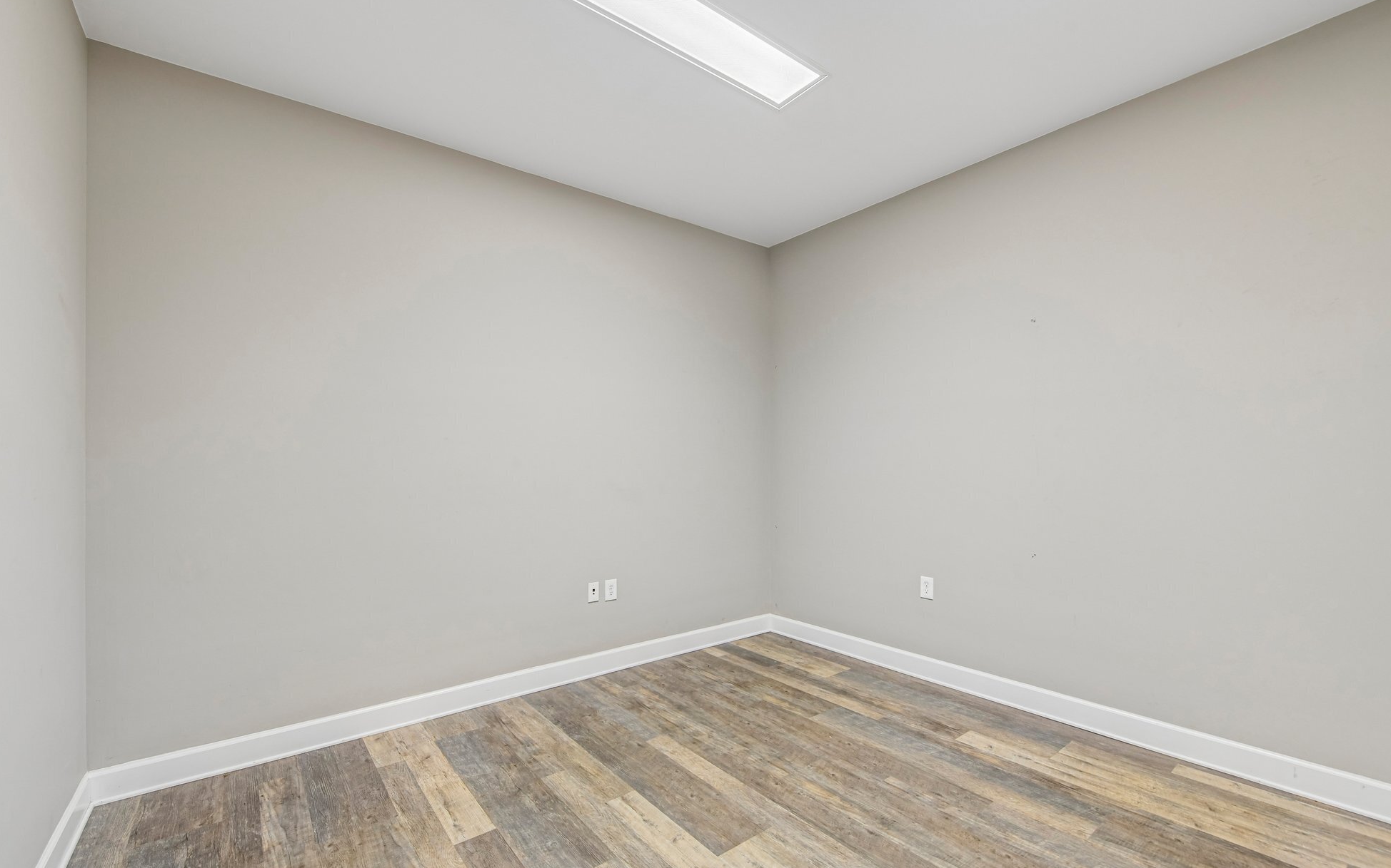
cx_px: 705
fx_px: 569
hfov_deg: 101.5
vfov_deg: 74.7
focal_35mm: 15
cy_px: 466
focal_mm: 14
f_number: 8
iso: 400
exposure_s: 1/10
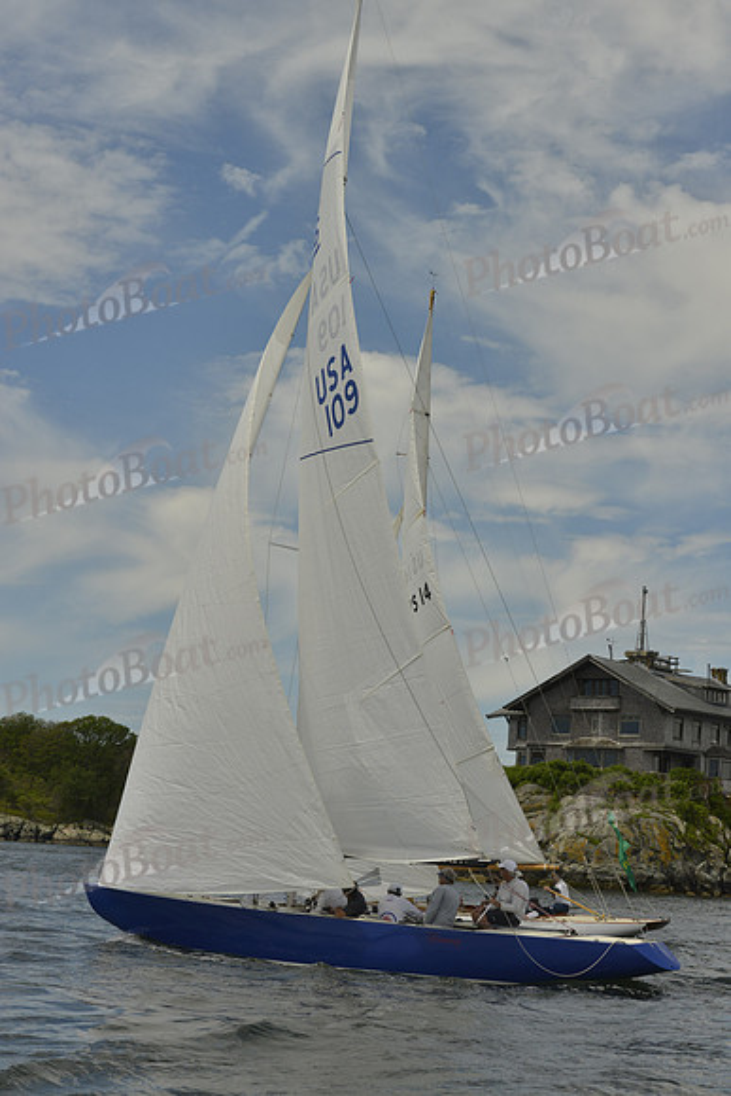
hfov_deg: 19.5
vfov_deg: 28.8
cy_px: 548
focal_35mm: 70
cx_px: 366
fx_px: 2131
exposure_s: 1/1600
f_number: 9
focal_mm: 70
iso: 280
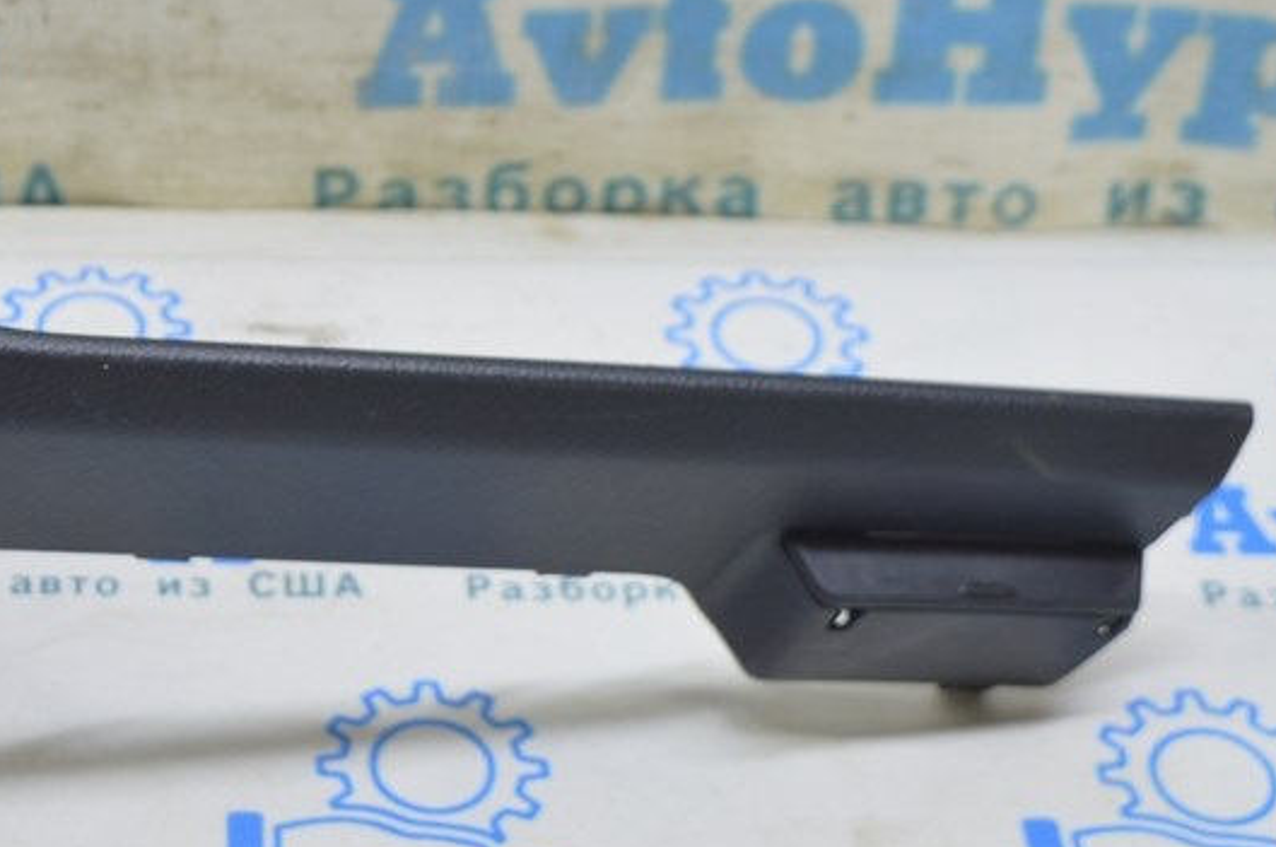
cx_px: 70
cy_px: 98
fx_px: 3291
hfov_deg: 21.3
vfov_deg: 14.5
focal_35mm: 93
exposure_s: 1/20
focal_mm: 32
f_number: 5.6
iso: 400
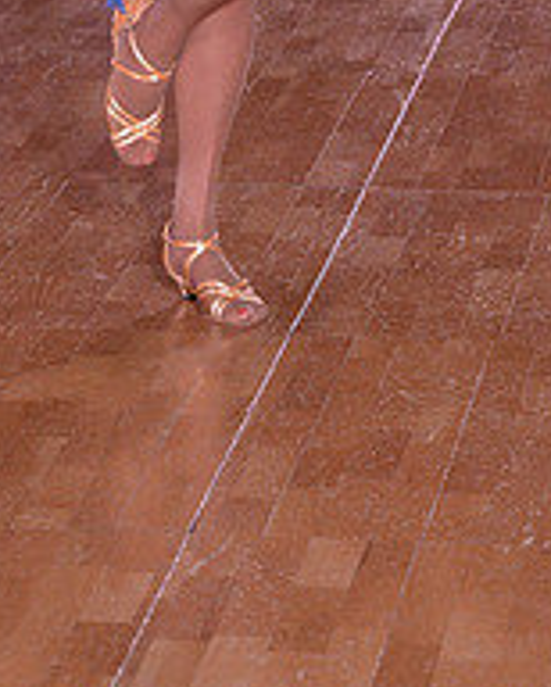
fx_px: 5658
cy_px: -197
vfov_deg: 6.9
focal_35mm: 278
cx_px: -88
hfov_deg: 5.6
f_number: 6.3
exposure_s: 1/200
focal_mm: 98
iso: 1250
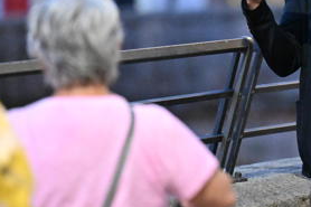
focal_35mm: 496
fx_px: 4282
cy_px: 55
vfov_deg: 2.8
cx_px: 305
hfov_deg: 4.2
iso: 20000
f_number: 2.8
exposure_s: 1/160
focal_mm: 200
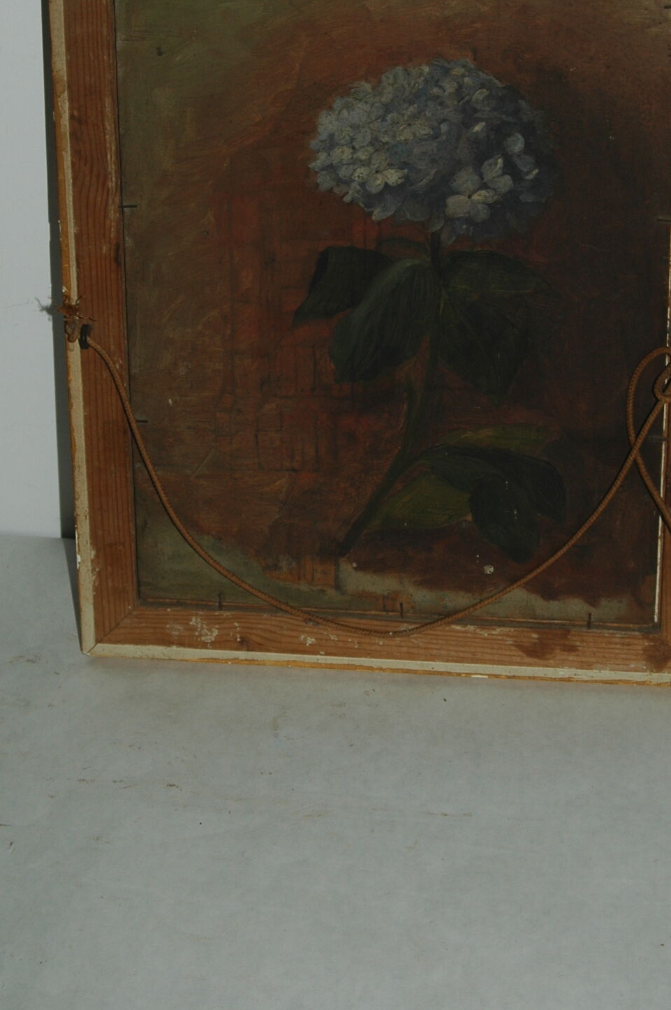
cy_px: 323
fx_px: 2213
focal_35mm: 79
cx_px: 408
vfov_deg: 25.5
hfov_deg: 17.2
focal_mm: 34
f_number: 5.6
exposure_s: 1/125
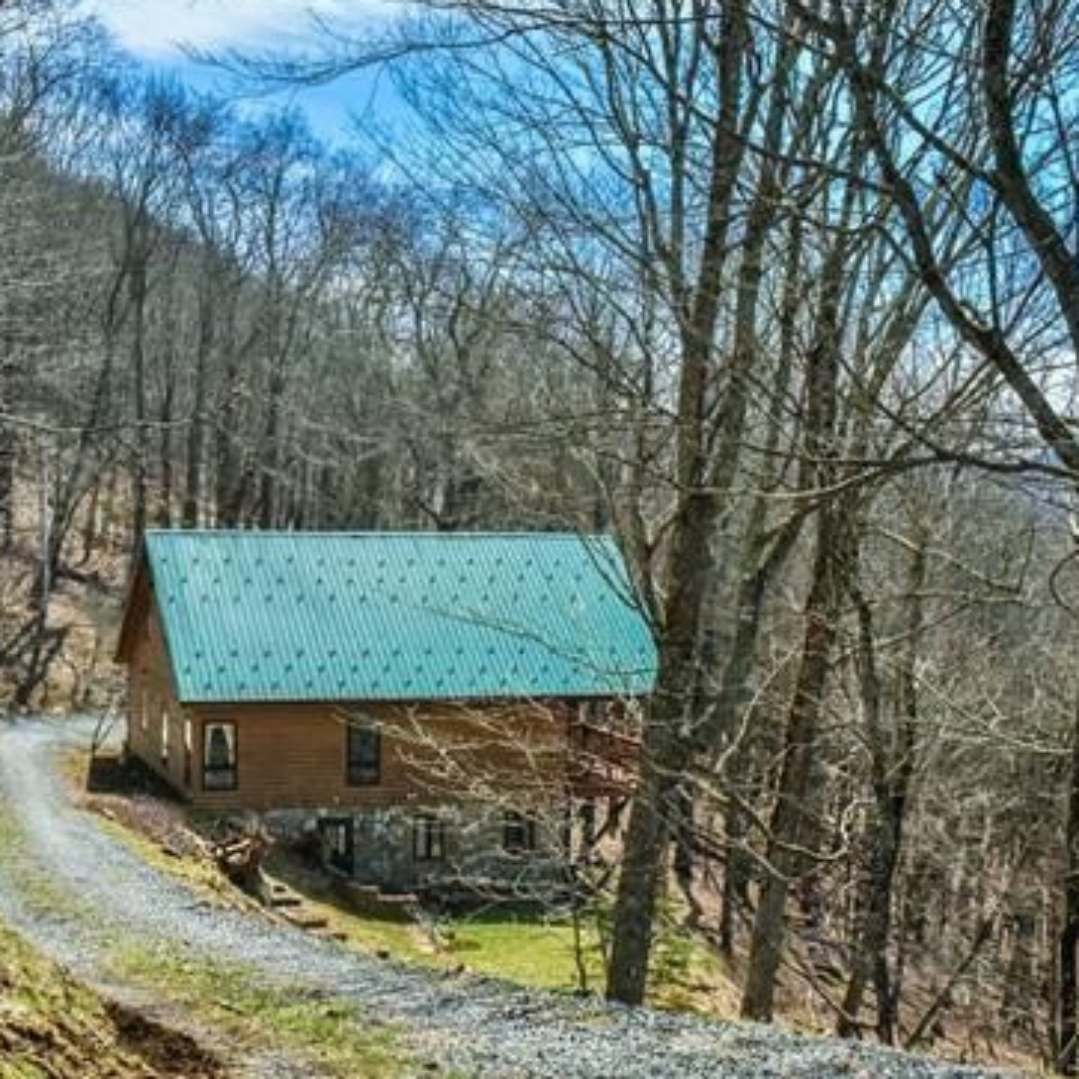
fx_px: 2010
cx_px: 479
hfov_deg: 30.0
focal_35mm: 57
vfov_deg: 30.0
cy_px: 623
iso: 4000
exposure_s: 1/400
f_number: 20
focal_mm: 38
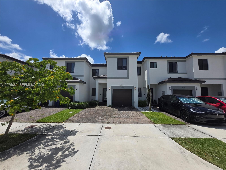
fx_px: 85
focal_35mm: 13
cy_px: 85
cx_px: 113
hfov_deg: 106.2
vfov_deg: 89.9
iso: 25
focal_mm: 1.7
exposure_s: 1/2352
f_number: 2.2
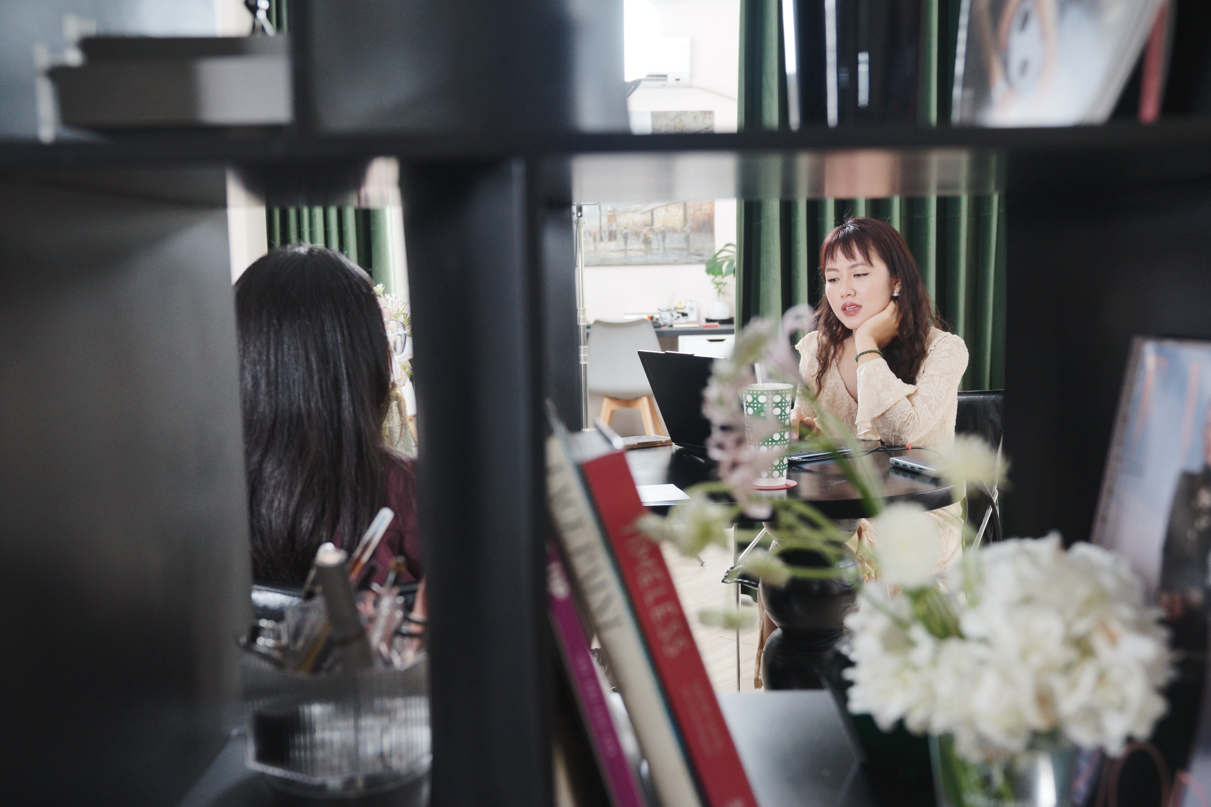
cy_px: 404
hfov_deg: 55.8
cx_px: 606
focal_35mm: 34
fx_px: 1144
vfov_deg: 38.9
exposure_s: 1/60
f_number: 4
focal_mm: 34
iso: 1250
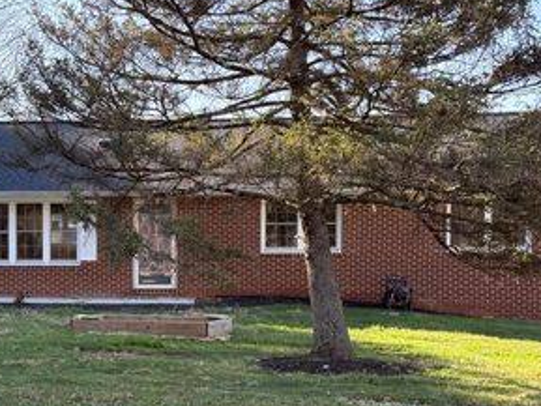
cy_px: 297
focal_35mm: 83
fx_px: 1298
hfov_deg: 23.2
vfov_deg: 17.7
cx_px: 110
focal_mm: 6.76
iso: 80
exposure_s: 1/620
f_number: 1.78
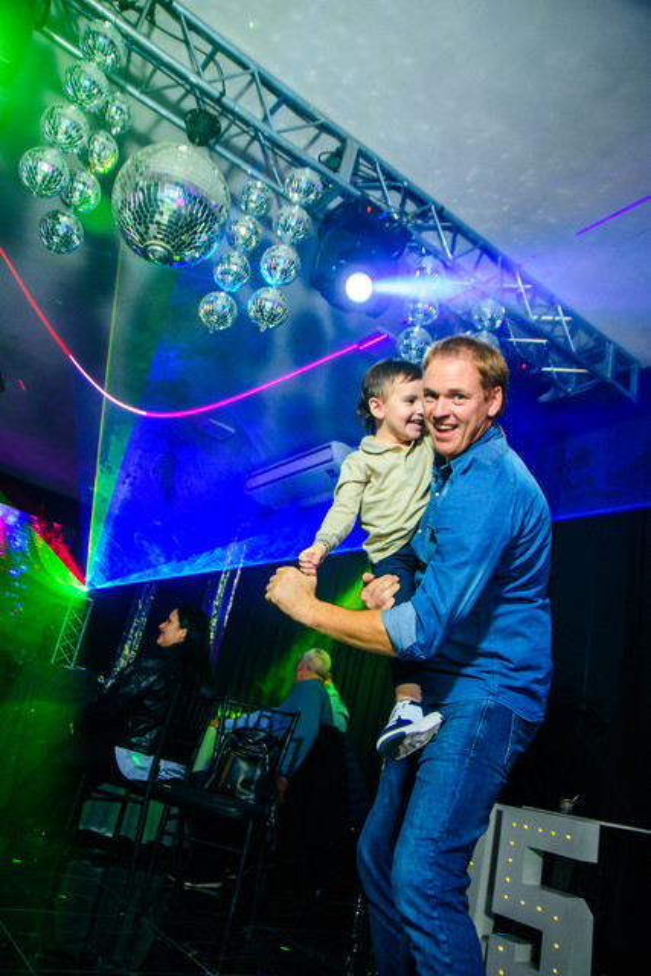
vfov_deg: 70.4
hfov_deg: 50.4
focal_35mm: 26
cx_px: 326
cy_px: 488
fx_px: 691
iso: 1000
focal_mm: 17
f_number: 3.2
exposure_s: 1/100
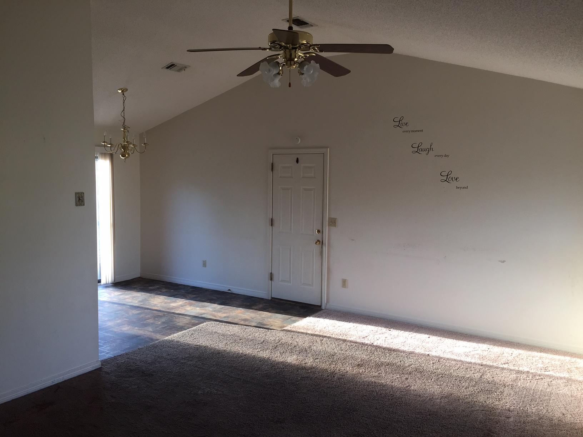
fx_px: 488
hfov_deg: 61.7
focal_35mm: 29
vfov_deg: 48.2
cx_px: 292
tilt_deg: -5.8
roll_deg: -1.5
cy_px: 218
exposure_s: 1/60
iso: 32
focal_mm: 4.15
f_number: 2.2
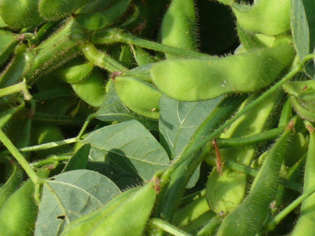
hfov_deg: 10.4
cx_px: 245
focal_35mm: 190
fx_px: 1729
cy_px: 24
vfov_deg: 7.8
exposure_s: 1/250
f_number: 5.6
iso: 100
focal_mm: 15.3
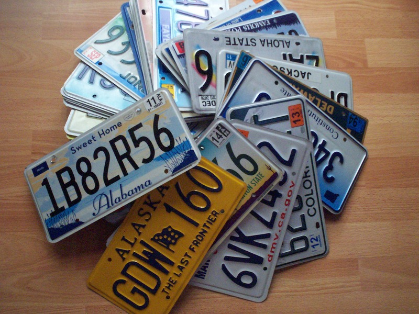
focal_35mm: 36
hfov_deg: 51.4
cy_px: 157
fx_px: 436
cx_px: 210
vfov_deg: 39.7
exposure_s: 1/8
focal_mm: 5.9
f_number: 4.5
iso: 400
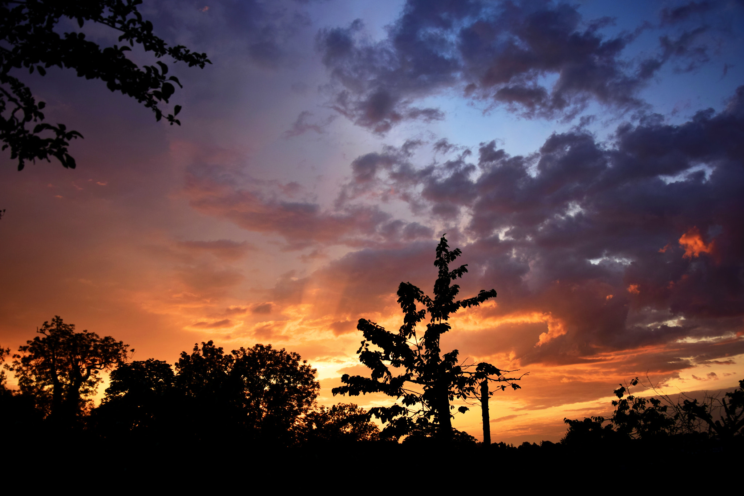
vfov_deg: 41.7
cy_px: 248
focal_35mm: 32
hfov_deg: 59.5
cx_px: 372
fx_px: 651
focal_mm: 21
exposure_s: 1/60
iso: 100
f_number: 3.8
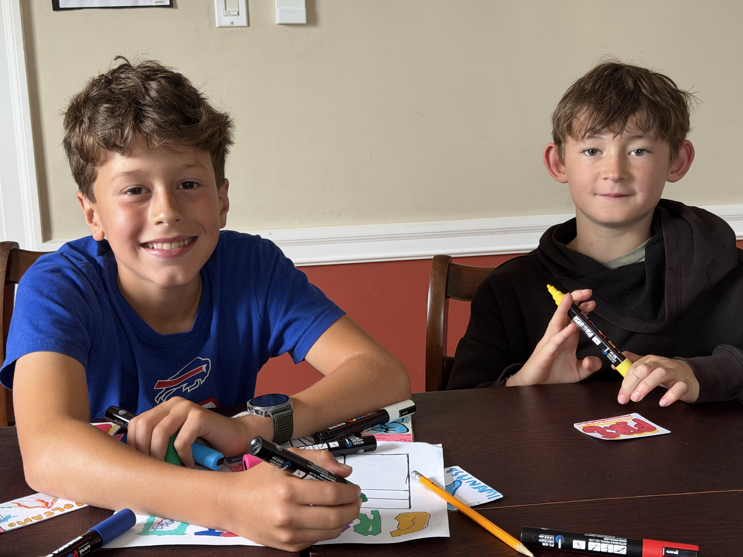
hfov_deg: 39.7
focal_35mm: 48
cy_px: 278
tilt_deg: -14.3
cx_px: 372
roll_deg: +1.4
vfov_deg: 30.3
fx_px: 1030
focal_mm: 6.76
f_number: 1.78
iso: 250
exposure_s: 1/48
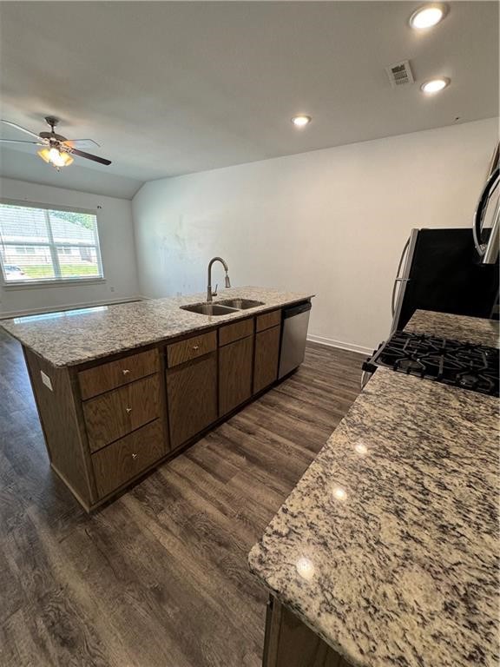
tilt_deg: -15.6
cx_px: 250
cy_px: 334
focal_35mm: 14
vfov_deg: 102.1
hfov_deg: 85.7
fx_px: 270
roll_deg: -0.7
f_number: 2.2
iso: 250
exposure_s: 1/120
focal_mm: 2.22
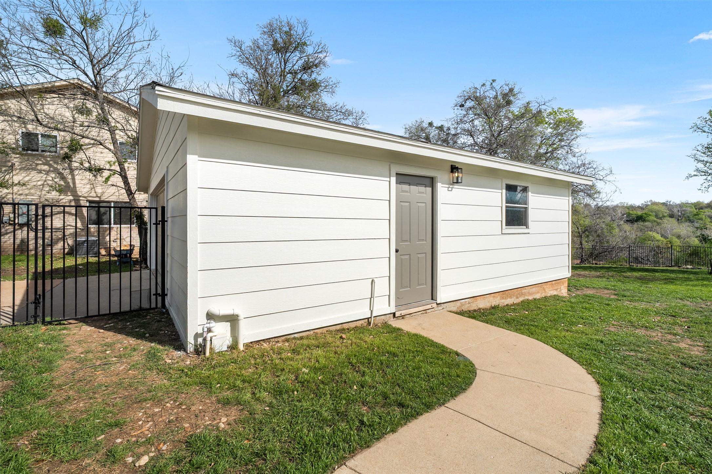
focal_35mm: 16
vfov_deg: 73.7
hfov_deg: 96.7
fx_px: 316
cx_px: 356
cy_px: 237
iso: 200
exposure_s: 1/160
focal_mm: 16
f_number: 9
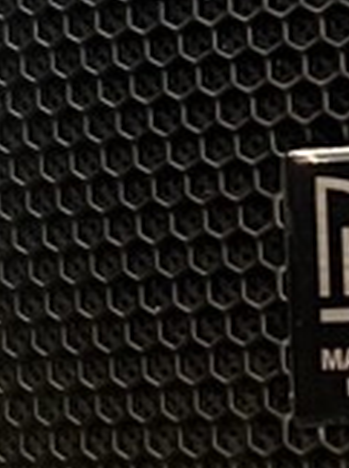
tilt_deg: +7.6
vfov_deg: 9.6
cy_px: 72
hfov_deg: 7.2
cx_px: 130
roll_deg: +0.1
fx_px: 2777
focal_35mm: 206
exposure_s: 1/33
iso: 400
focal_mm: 5.7
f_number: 1.5
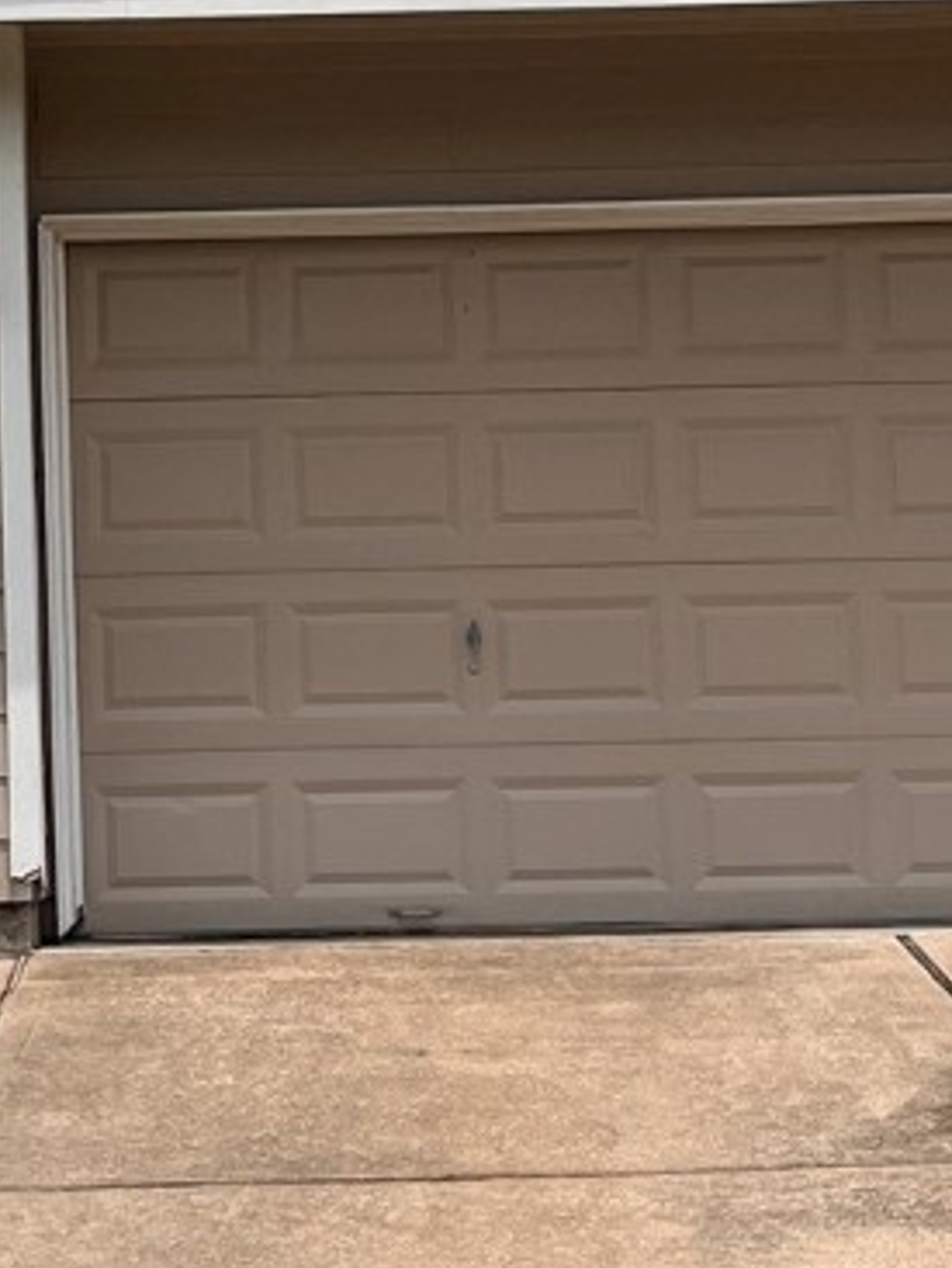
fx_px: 3992
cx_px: 305
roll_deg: +2.8
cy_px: 294
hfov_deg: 13.6
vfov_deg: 17.9
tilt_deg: +8.2
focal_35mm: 109
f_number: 1.6
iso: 50
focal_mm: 5.1
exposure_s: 1/5556
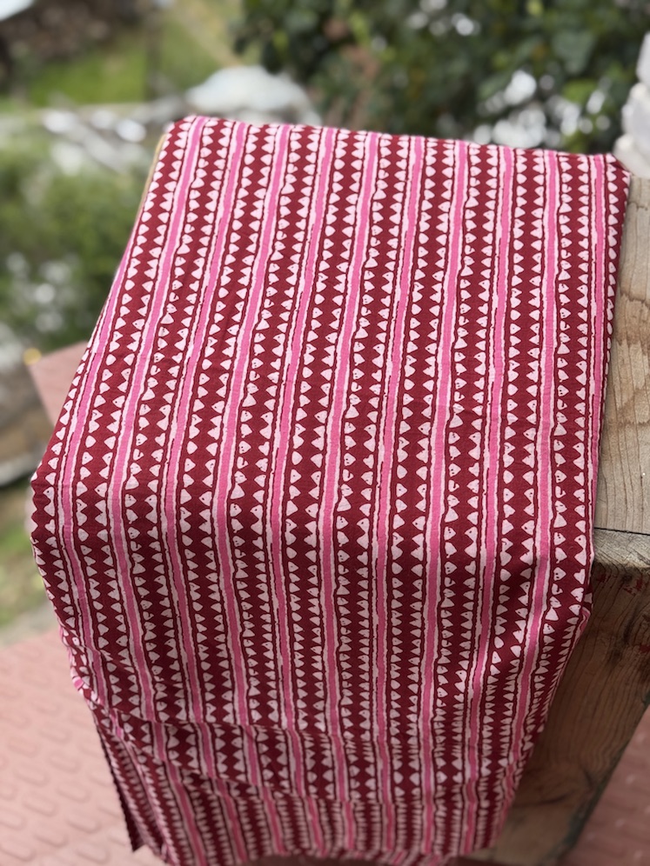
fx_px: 1202
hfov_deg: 30.3
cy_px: 433
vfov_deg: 39.7
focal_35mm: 48
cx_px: 325
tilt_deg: -55.3
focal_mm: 6.76
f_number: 1.78
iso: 64
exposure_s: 1/700
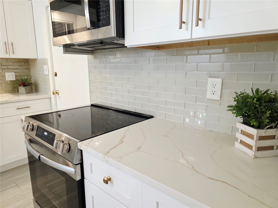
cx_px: 139
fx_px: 185
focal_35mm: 23
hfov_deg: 73.9
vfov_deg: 58.9
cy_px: 104
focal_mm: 6.3
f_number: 1.7
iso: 400
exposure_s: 1/100
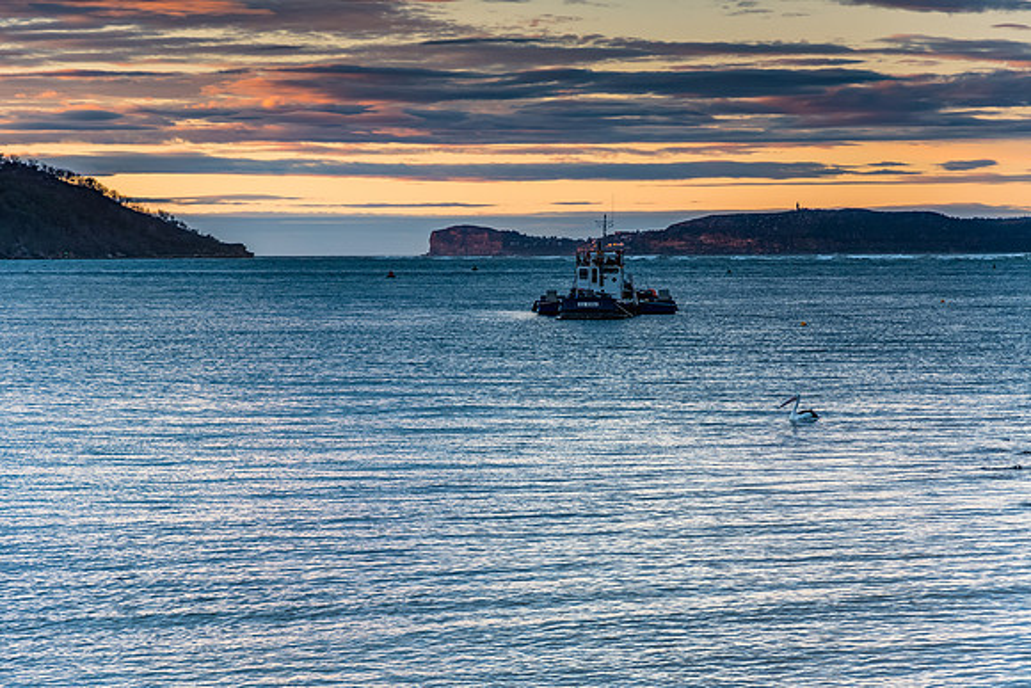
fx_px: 2851
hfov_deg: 20.5
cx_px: 516
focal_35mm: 100
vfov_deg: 13.8
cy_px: 344
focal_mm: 66
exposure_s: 1/40
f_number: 5
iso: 400
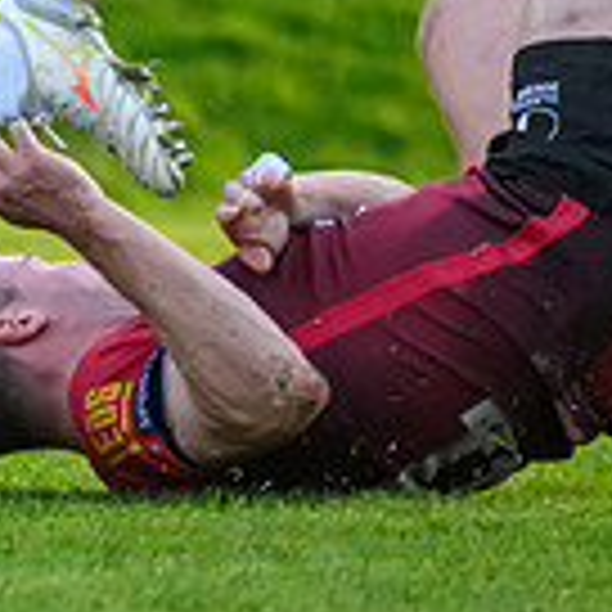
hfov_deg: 0.6
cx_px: -1260
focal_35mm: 3093
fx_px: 61867
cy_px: 85
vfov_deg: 0.6
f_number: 4
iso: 2500
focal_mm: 560
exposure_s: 1/1600
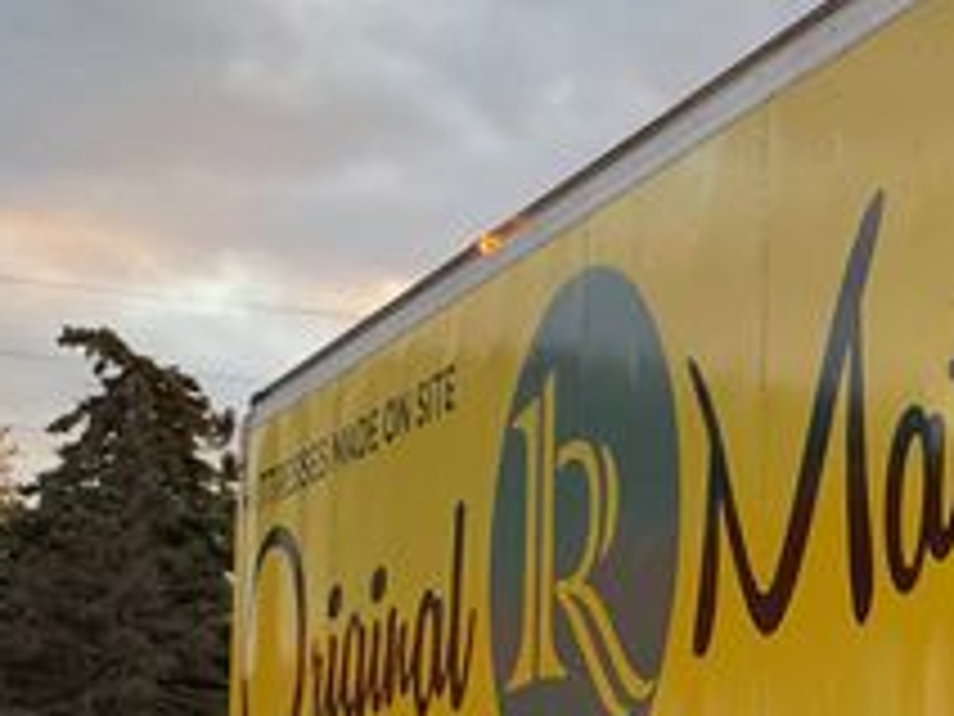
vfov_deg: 14.9
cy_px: 626
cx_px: 1418
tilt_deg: +5.1
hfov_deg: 18.0
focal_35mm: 98
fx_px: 2701
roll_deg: +2.8
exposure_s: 1/122
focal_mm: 4.25
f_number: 1.8
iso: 32
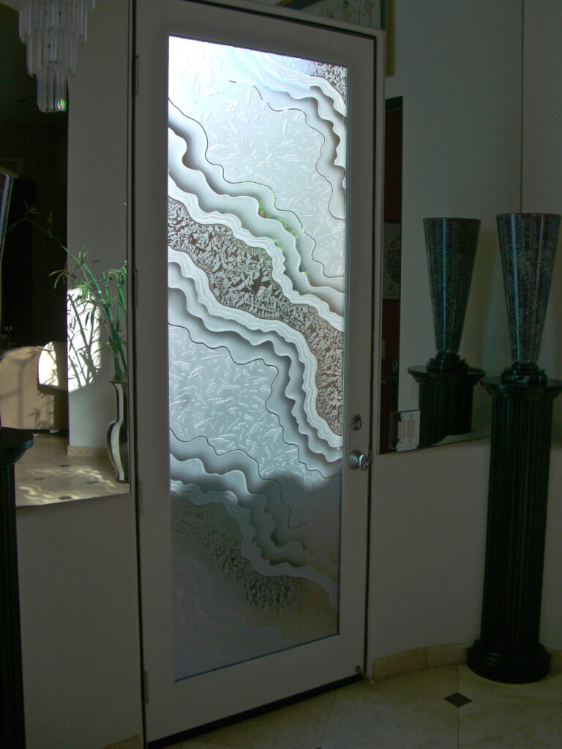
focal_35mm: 38
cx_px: 281
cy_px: 374
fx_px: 823
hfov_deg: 37.7
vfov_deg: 49.0
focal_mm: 7.9
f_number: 5.6
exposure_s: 1/160
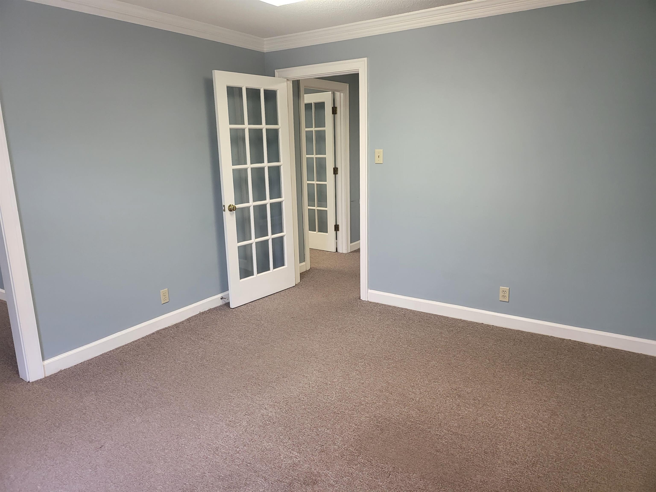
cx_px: 328
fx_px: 455
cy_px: 246
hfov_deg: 71.6
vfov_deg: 56.8
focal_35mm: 24
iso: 250
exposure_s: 1/120
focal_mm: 5
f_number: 1.8
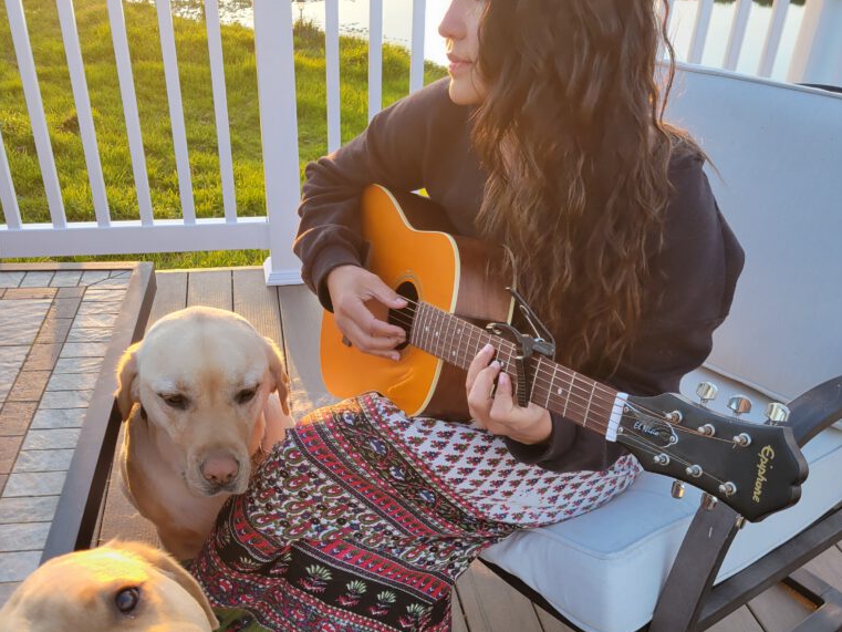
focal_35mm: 35
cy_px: 426
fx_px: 851
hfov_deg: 52.6
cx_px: 423
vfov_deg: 40.2
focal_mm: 5.4
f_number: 1.8
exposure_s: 1/120
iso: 64
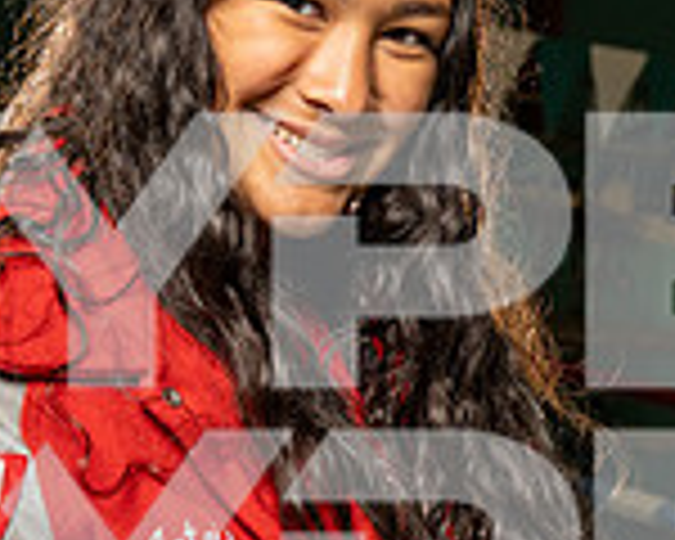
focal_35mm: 132
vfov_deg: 11.5
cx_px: 230
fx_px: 2637
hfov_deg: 14.6
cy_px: 572
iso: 500
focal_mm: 47
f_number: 8
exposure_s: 1/250
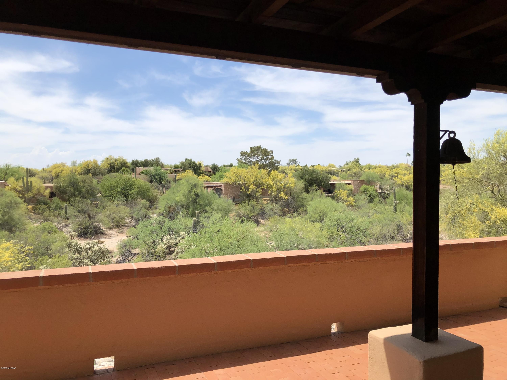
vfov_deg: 49.7
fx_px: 410
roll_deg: -0.8
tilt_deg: -0.5
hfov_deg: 63.4
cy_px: 190
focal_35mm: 28
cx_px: 254
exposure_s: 1/2558
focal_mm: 3.99
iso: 20
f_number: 1.8
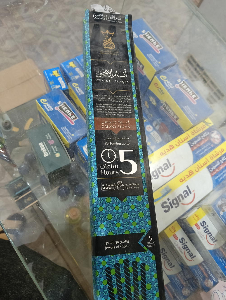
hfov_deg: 53.2
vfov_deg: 67.2
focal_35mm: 26
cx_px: 113
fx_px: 226
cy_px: 150
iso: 640
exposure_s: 1/25
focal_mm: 4.05
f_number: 1.8
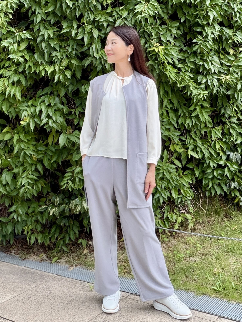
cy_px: 161
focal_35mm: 30
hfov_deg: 46.8
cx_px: 121
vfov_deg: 60.0
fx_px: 280
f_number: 1.9
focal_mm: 2.7
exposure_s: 1/121
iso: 64
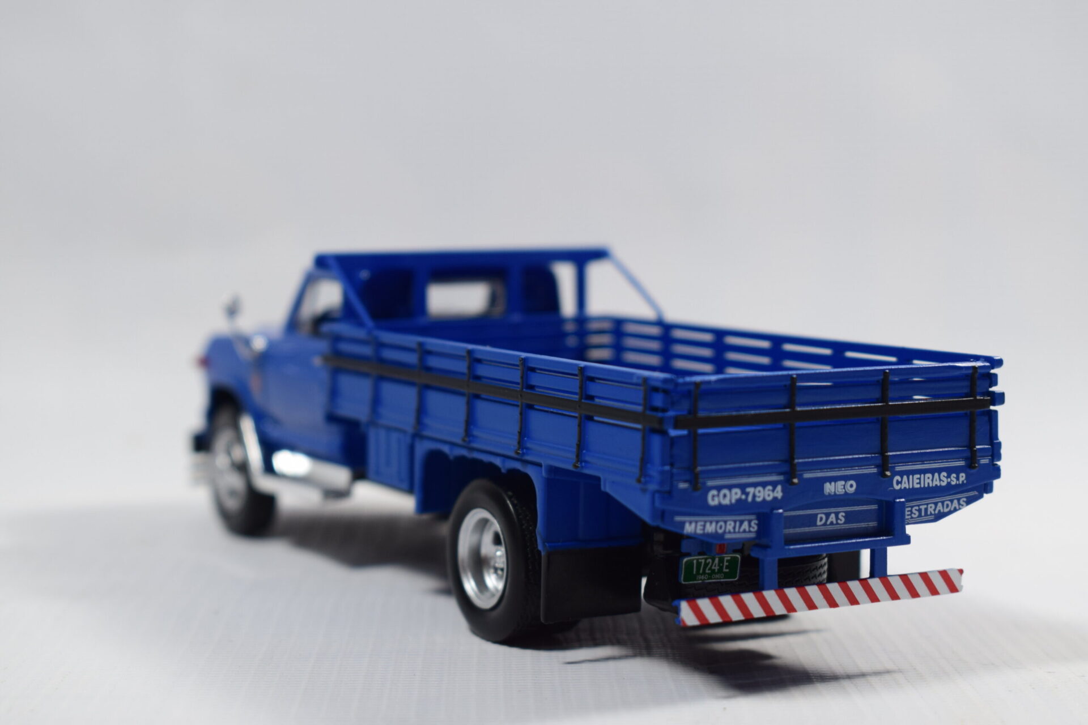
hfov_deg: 27.0
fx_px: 2266
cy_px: 362
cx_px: 544
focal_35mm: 75
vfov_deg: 18.2
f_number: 8
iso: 400
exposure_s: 1/50
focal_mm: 50
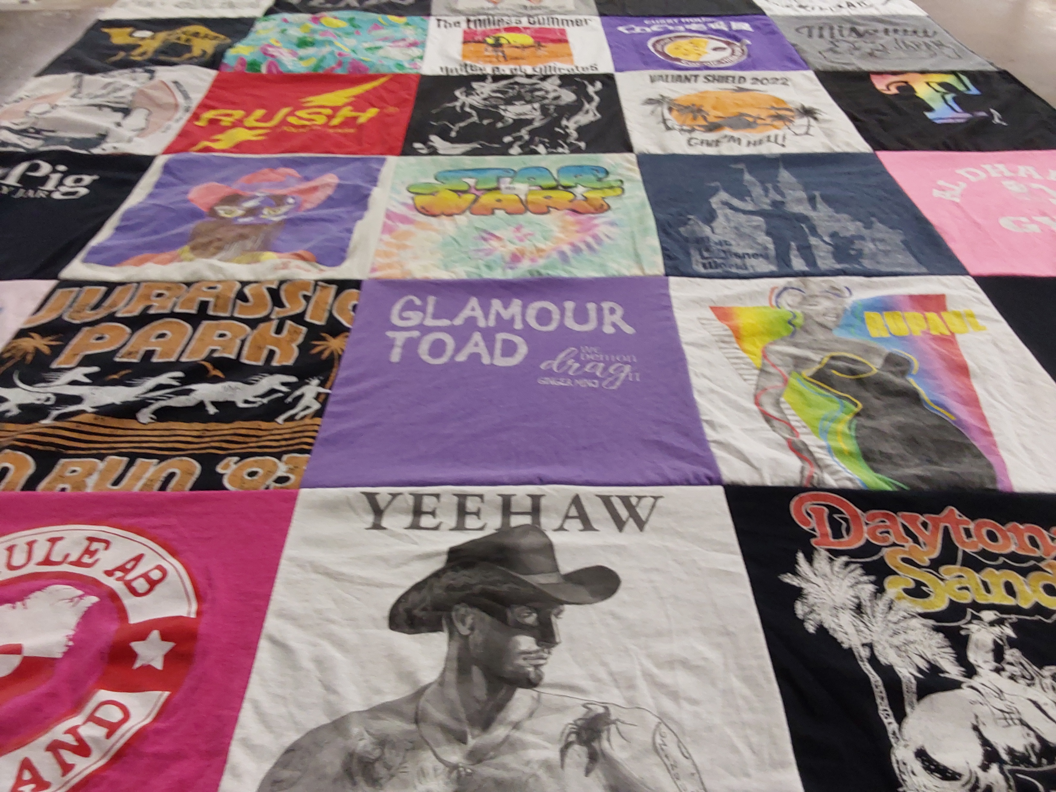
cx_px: 528
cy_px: 396
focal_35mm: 28
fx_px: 854
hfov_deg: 63.4
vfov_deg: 49.7
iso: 100
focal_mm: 2.91
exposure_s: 1/60
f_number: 1.9
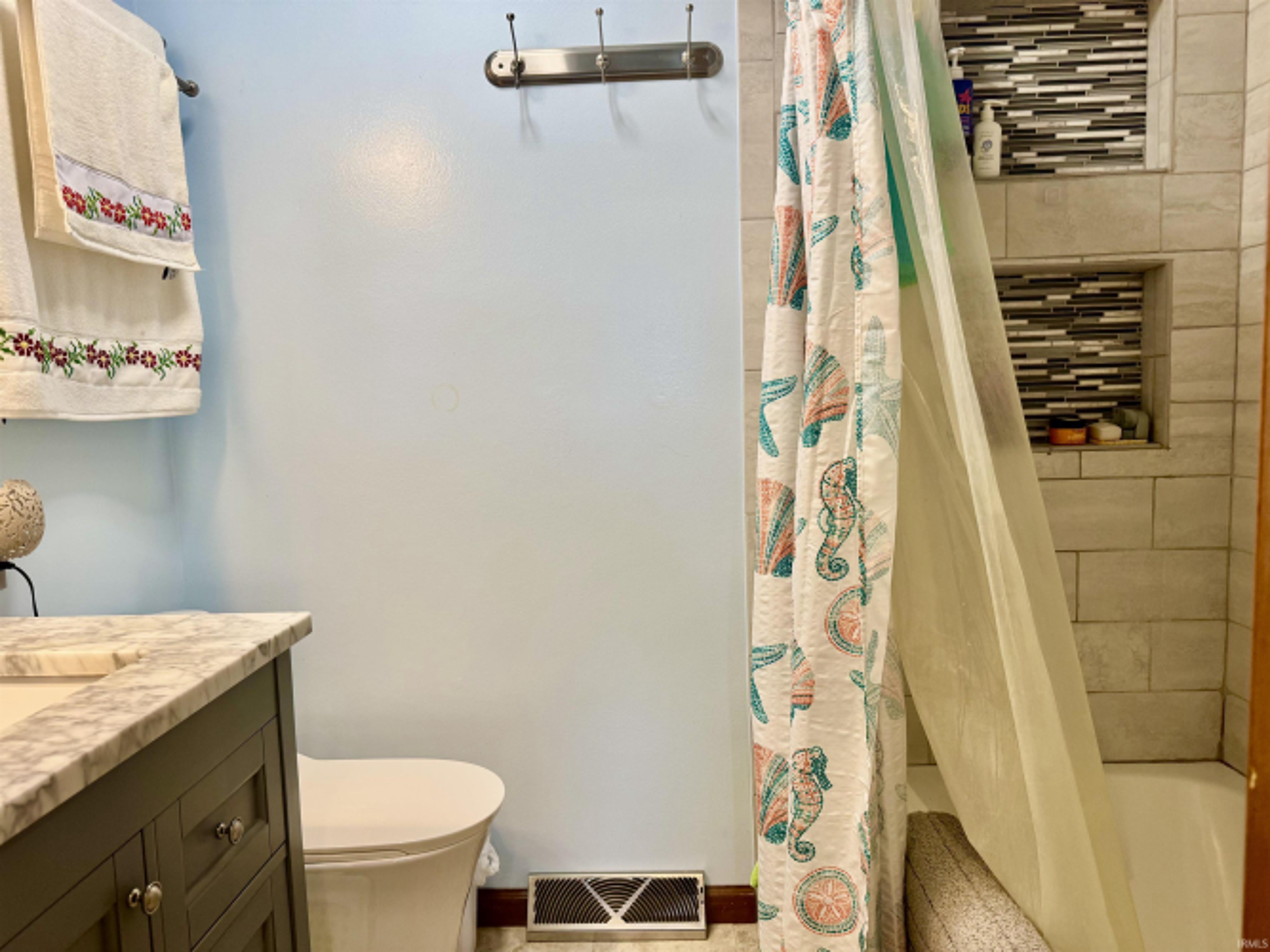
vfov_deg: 56.8
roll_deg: +1.8
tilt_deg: -6.3
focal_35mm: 24
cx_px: 635
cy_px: 476
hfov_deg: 71.6
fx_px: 880
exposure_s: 1/120
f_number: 1.78
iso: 125
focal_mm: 6.76
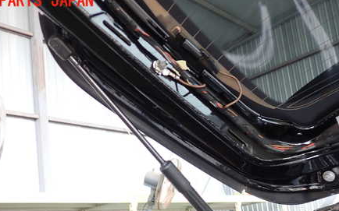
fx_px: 406
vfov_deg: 28.6
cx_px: 186
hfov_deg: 45.2
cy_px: 167
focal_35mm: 44
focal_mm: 5.4
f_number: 2.3
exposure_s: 1/60
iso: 200
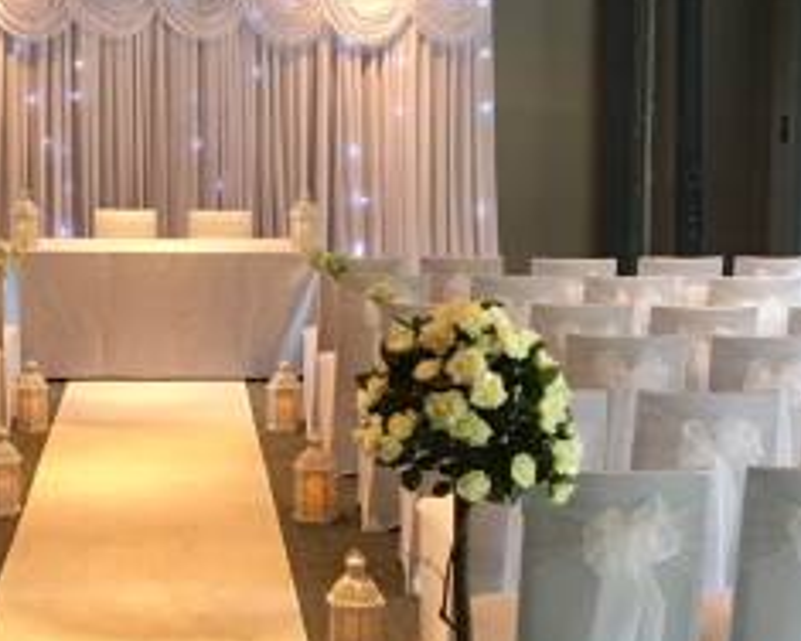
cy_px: 198
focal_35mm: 77
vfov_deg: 19.8
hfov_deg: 24.5
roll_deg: -0.6
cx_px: 225
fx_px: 1825
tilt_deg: -4.8
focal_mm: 4.15
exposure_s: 1/33
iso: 250
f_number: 2.2
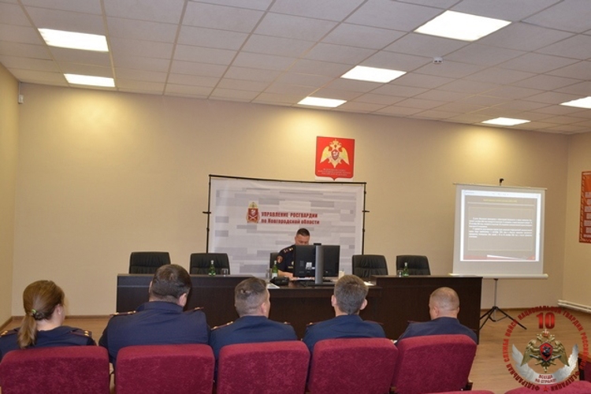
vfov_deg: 43.6
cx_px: 296
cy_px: 197
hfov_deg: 61.9
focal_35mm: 30
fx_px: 492
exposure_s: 1/80
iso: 400
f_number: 4
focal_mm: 20
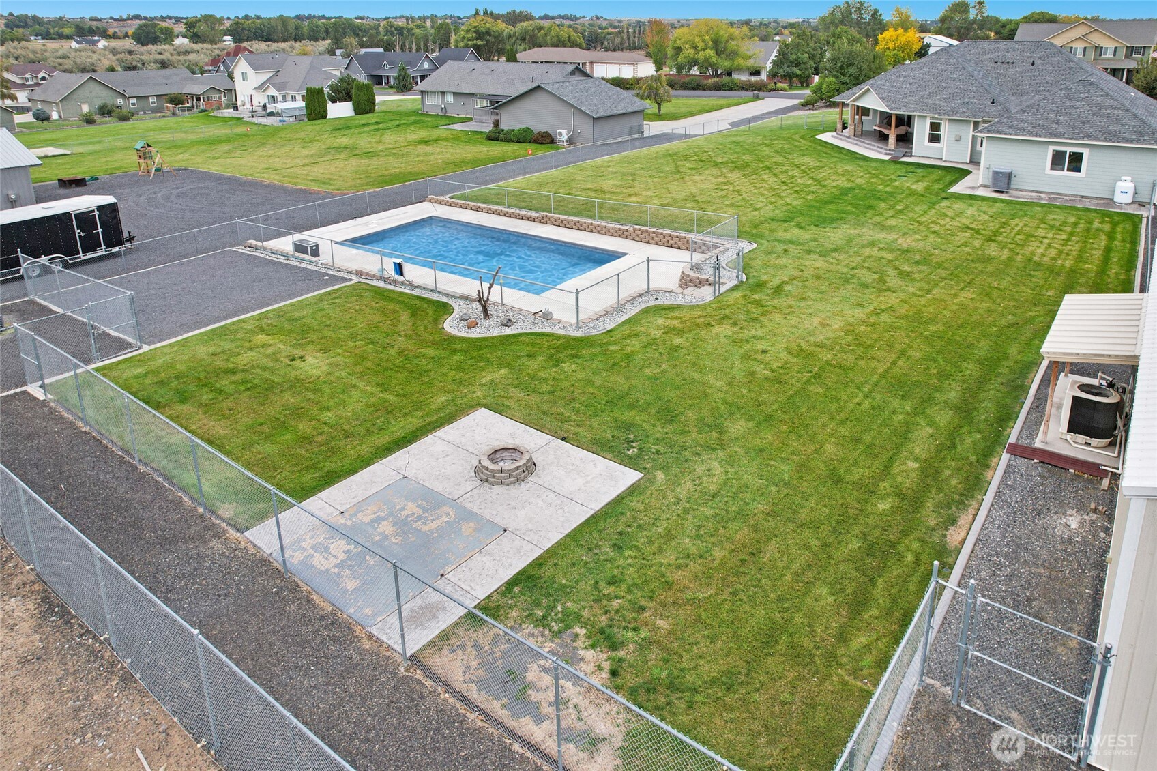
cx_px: 578
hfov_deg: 78.6
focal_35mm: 22
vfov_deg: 57.2
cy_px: 386
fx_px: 707
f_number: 2.8
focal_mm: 8.38
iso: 140
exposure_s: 1/500
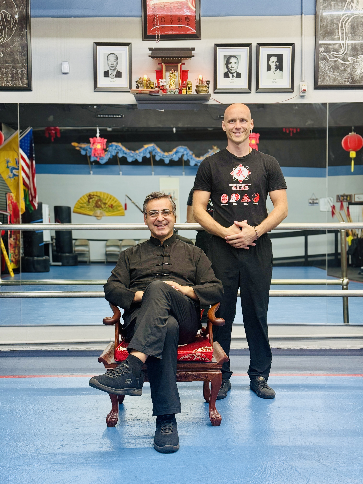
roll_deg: -0.4
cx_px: 182
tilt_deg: -1.2
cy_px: 242
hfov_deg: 30.3
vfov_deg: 39.7
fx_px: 671
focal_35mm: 48
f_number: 1.78
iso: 100
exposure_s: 1/60
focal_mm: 6.76
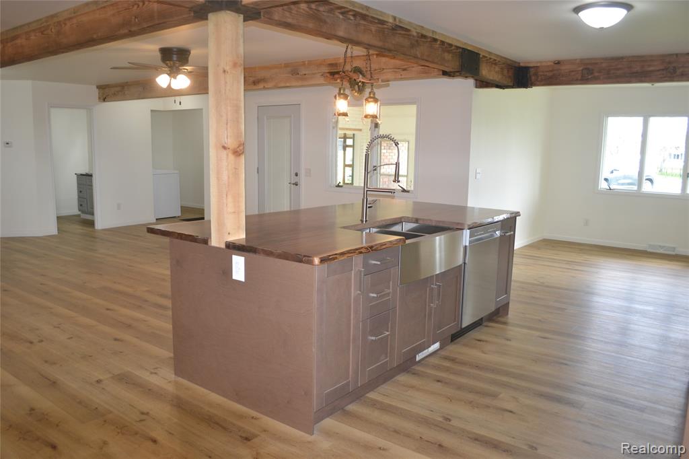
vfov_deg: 47.9
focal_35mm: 27
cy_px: 230
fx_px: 517
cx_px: 344
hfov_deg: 67.4
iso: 400
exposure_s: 1/60
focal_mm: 18
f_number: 4
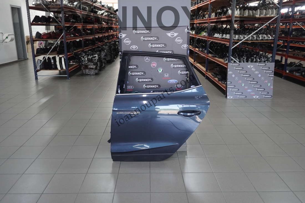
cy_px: 102
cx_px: 152
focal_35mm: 30
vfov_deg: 43.6
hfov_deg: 61.9
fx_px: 254
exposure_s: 1/160
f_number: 4
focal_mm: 20
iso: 1600
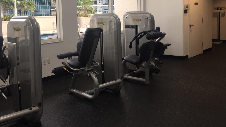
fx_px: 240
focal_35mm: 40
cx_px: 97
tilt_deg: -3.7
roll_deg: +1.8
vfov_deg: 29.3
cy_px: 34
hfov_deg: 50.3
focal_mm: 4.15
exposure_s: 1/60
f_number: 2.2
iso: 32
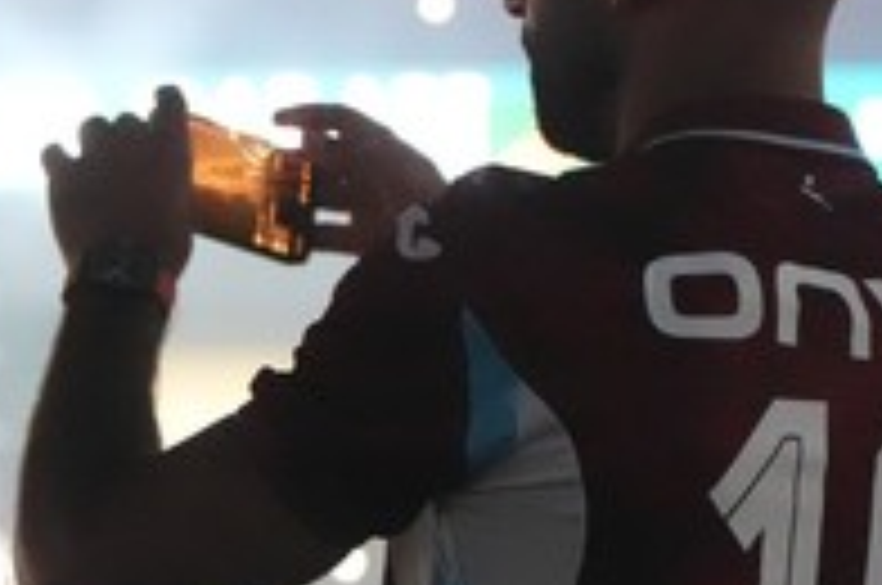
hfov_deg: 9.1
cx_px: 662
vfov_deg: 6.0
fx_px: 5552
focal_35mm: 227
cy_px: 466
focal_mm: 60
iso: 16000
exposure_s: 1/320
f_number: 2.8
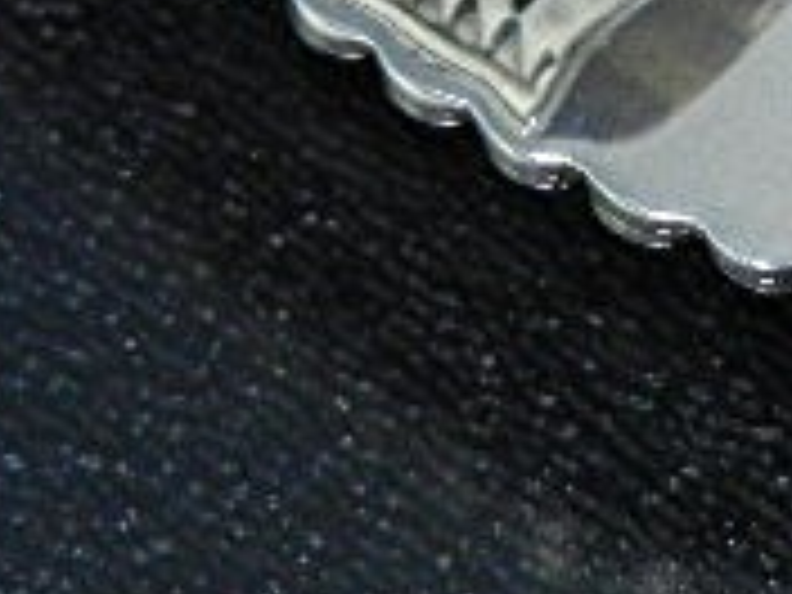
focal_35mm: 280
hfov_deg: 7.1
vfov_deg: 5.3
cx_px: 724
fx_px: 6406
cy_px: -171
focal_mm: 13.9
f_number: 8.6
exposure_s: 1/30
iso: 800
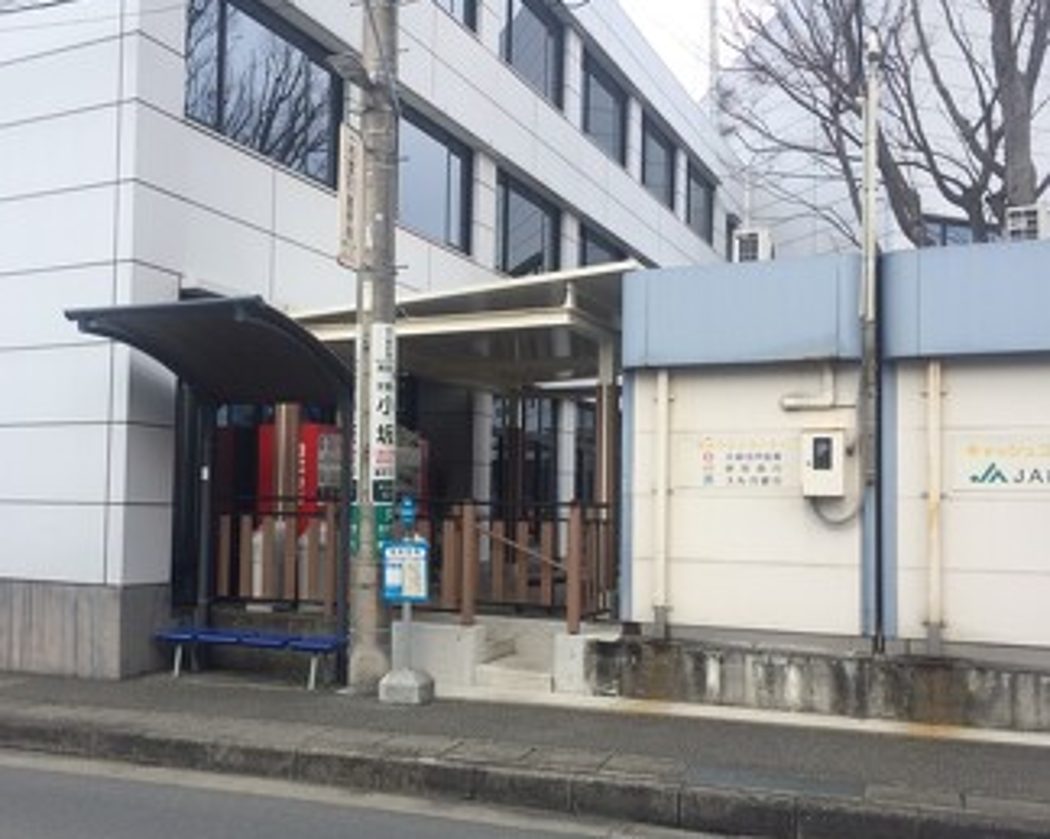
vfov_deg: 42.2
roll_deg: -0.7
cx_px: 415
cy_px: 454
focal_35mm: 35
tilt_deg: +2.1
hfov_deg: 51.2
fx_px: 1087
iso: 32
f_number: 2.2
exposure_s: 1/1109
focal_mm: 4.15
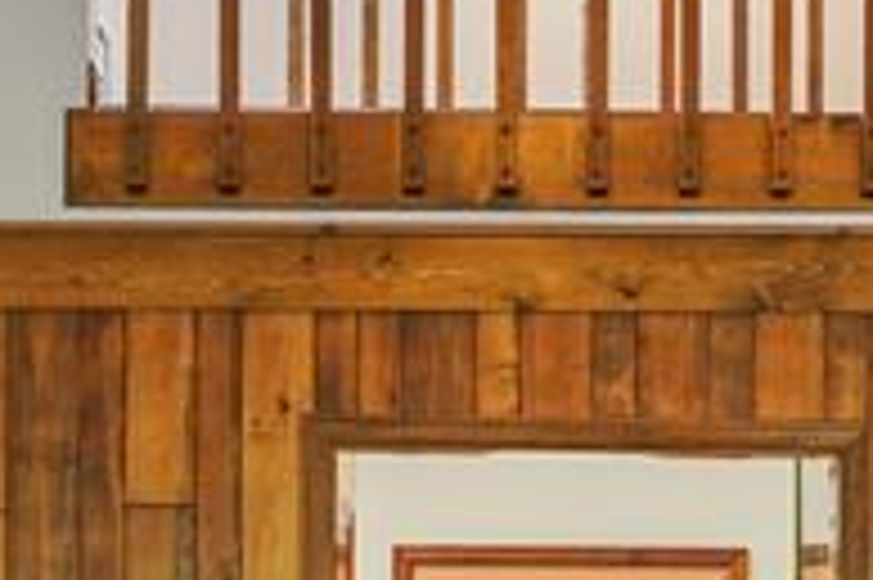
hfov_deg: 16.1
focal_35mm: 127
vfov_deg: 10.5
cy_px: 818
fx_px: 3077
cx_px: 644
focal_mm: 24
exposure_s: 1/2
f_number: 8
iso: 200
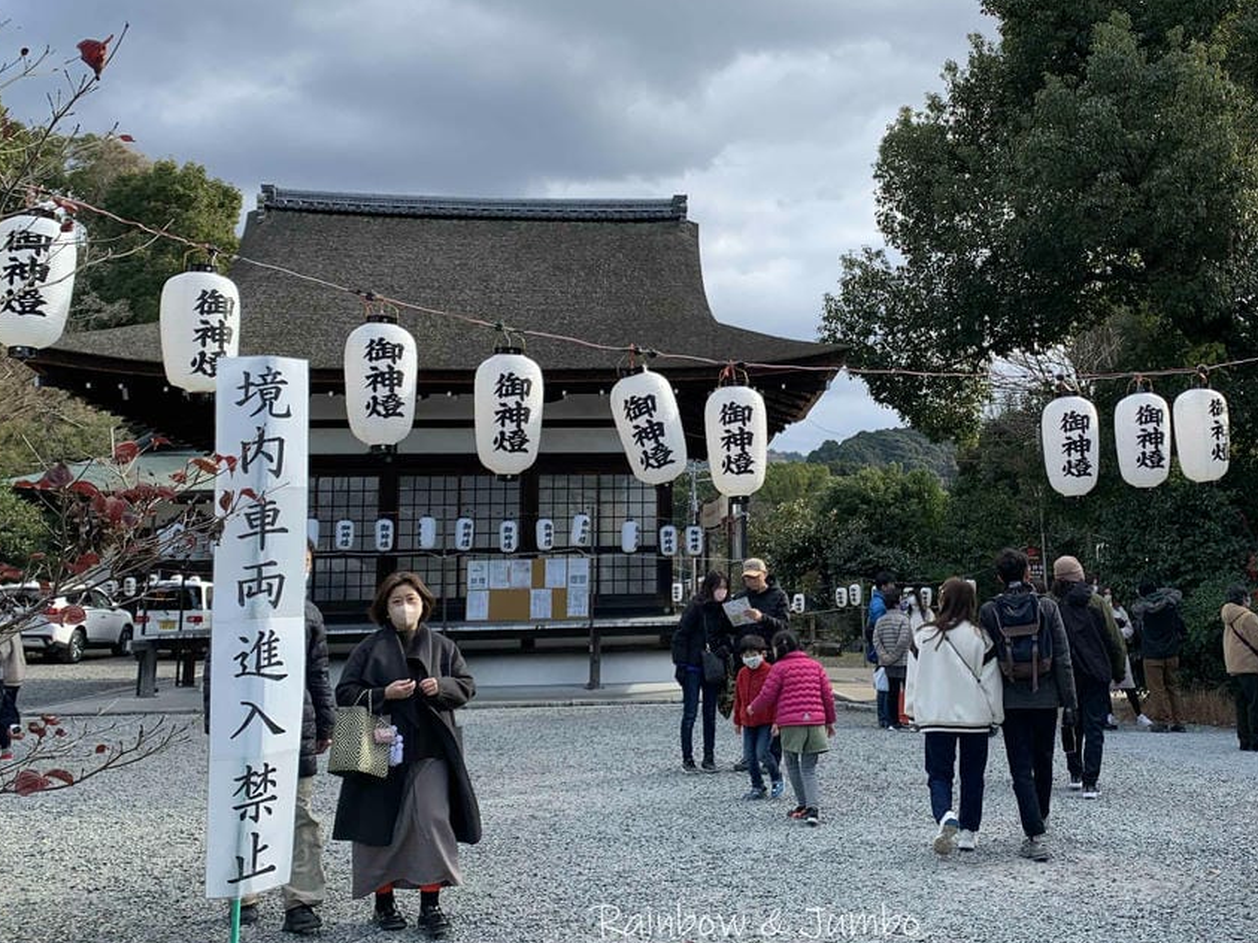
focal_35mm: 37
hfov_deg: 49.8
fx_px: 1344
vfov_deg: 38.6
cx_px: 754
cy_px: 418
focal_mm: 4.25
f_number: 1.8
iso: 25
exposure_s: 1/749
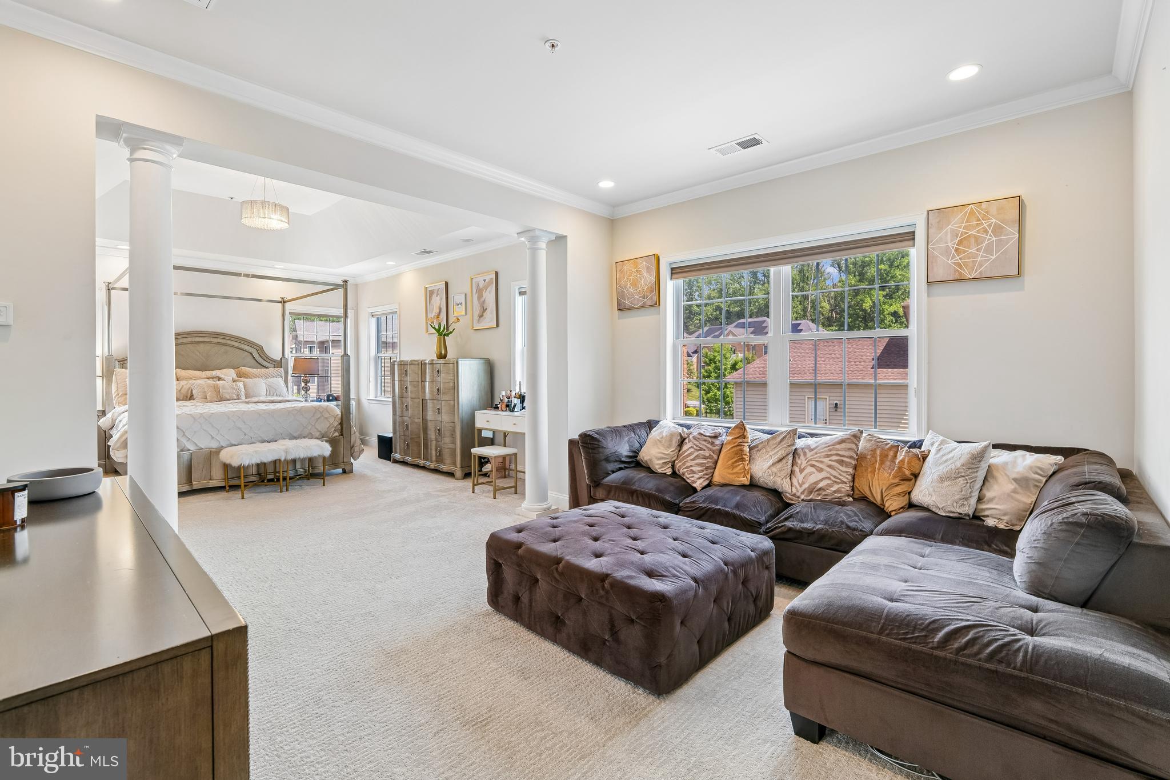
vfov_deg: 73.7
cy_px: 390
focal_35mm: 16
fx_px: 520
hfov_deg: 96.7
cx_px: 585
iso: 100
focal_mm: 16
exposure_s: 1/3.33
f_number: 8
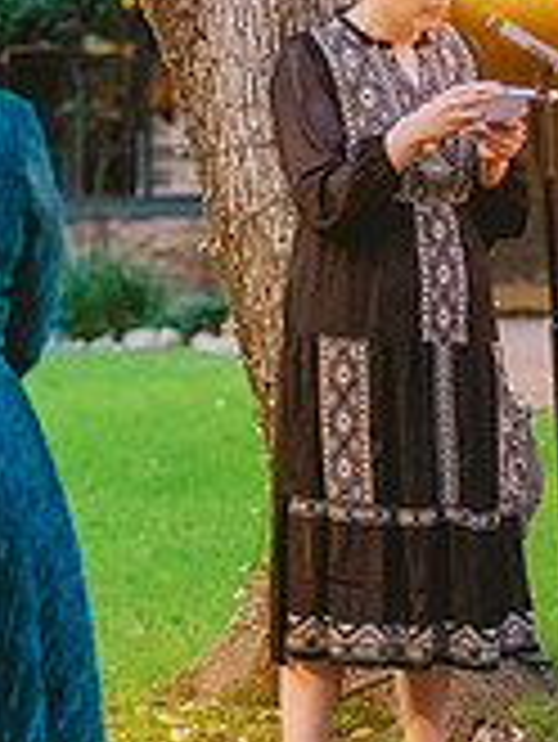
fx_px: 4787
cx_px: 130
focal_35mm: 223
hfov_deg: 6.7
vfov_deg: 8.9
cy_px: 481
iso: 5000
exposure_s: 1/200
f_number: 2.8
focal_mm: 85
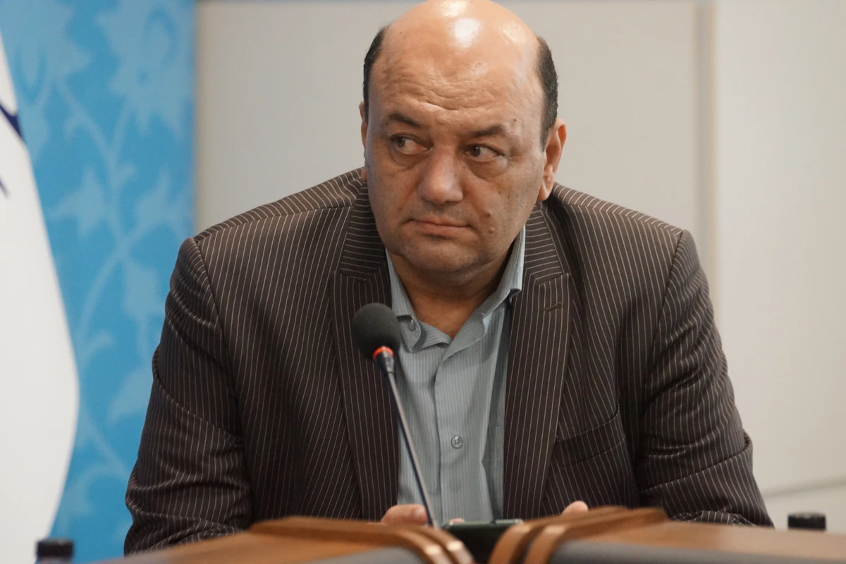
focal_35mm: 250
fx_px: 5875
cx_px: 423
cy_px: 282
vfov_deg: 5.5
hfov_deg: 8.2
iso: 6400
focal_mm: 250
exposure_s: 1/125
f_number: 5.6
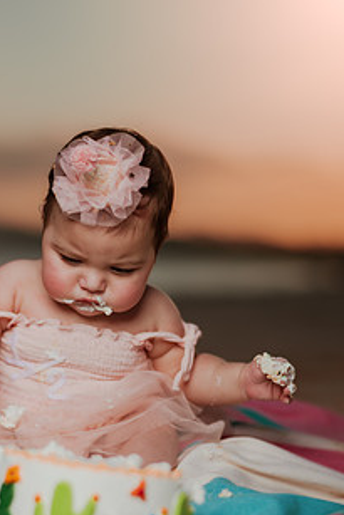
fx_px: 1217
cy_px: 346
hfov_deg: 16.1
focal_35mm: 85
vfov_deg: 23.8
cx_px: 112
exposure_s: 1/8000
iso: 100
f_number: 1.8
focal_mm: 58
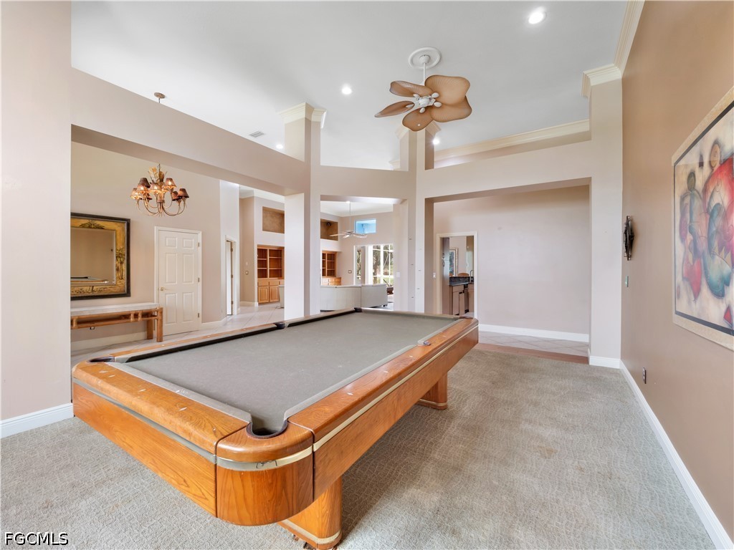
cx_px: 367
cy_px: 275
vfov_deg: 85.7
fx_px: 297
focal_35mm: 14
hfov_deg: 102.1
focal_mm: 7
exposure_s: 1/3
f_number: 7.1
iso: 200
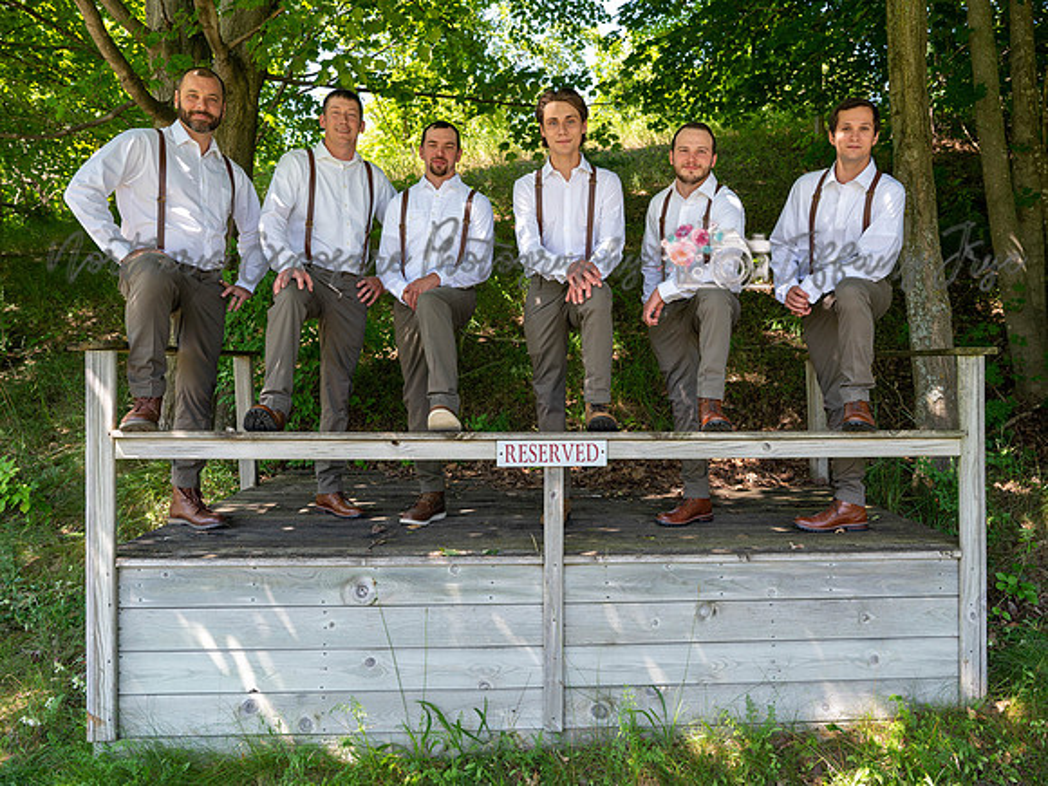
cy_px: 364
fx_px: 846
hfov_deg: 63.4
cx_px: 574
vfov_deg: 49.8
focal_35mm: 28
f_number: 4
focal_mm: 24
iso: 280
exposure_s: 1/250
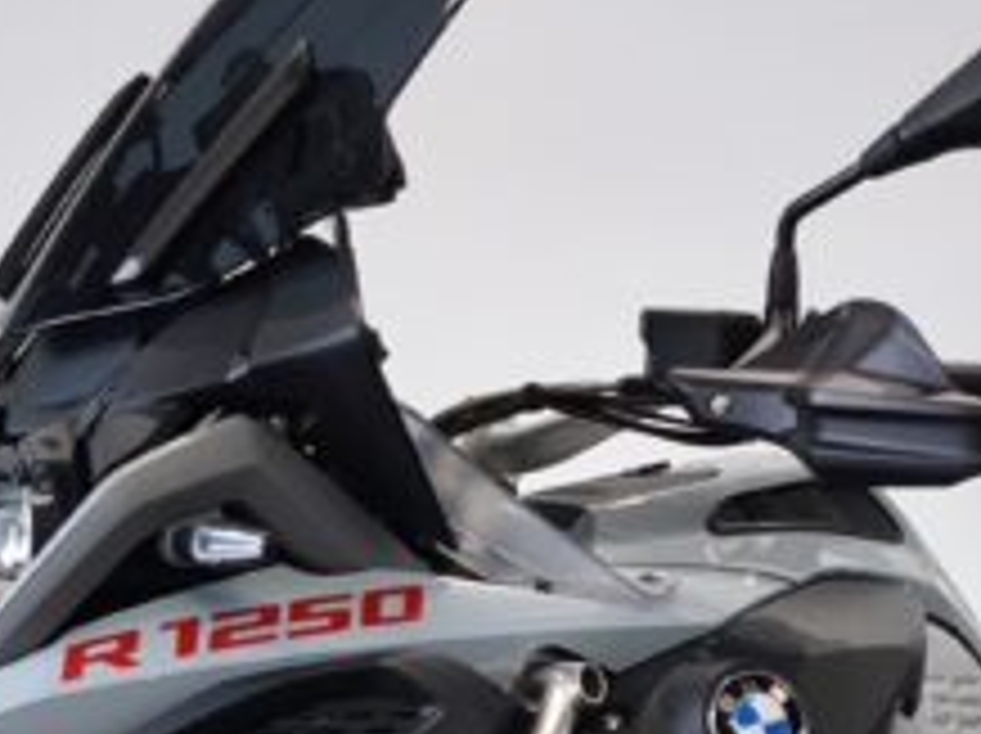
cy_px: 1036
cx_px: 724
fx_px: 3595
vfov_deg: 11.3
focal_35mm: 127
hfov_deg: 15.5
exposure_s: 1/100
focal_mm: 6.57
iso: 80
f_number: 1.6
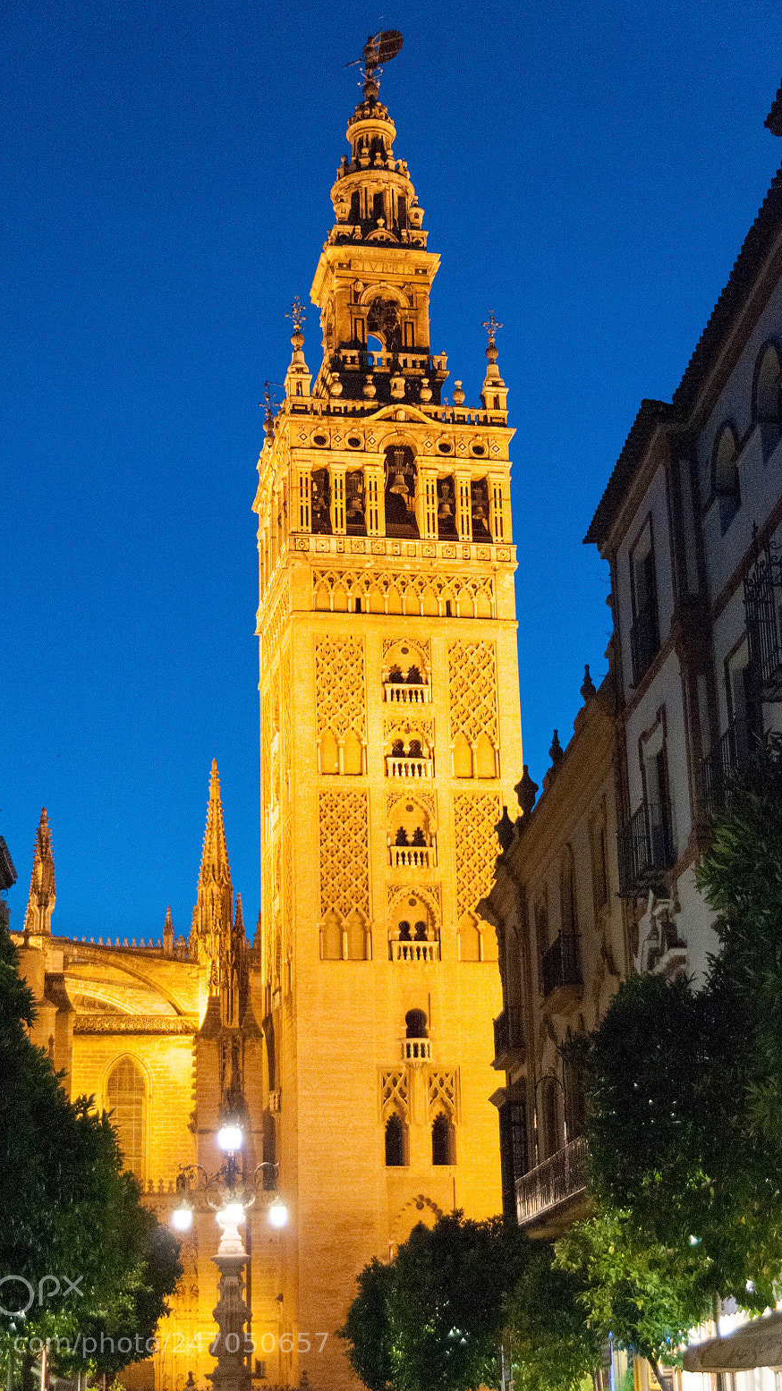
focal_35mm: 57
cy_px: 698
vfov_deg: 36.9
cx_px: 337
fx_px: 2085
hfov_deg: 21.2
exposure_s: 1/50
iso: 900
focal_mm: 35
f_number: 4.5
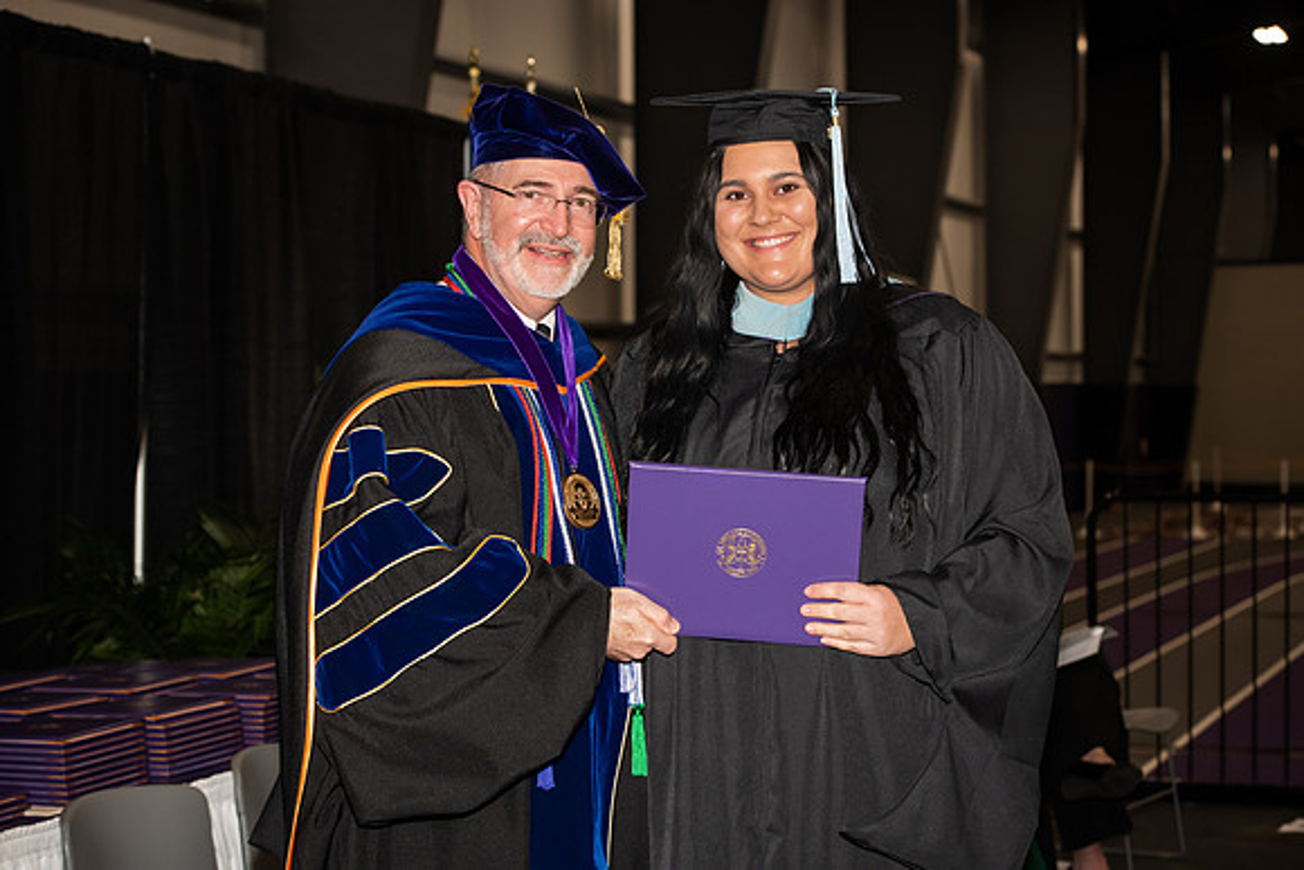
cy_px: 435
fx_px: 2826
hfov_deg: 26.0
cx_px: 652
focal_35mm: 78
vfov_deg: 17.5
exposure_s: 1/200
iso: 1000
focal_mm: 78
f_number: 5.6
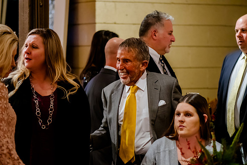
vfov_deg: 8.7
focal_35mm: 158
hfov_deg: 13.0
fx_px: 1081
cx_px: 124
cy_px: 82
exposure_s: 1/100
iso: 4000
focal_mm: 105
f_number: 2.8
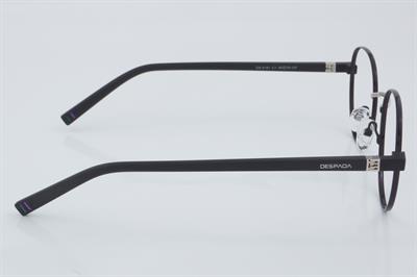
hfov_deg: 27.0
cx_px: 208
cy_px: 138
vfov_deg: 18.2
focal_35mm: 75
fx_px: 868
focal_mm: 50
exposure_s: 1/4
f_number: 32
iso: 100
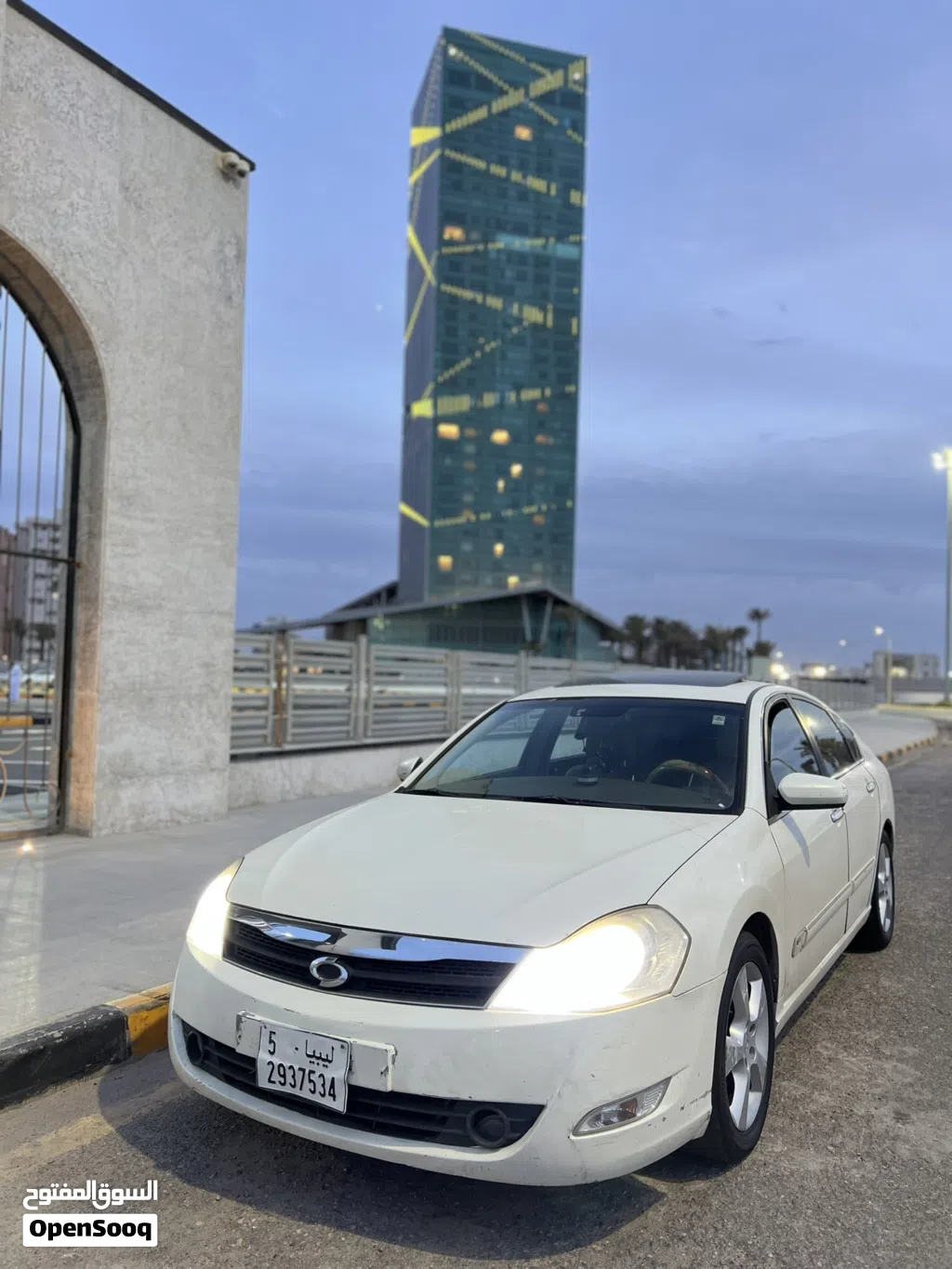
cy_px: 634
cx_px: 476
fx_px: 953
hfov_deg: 53.1
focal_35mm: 26
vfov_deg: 67.3
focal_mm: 5.7
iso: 125
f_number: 1.5
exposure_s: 1/50
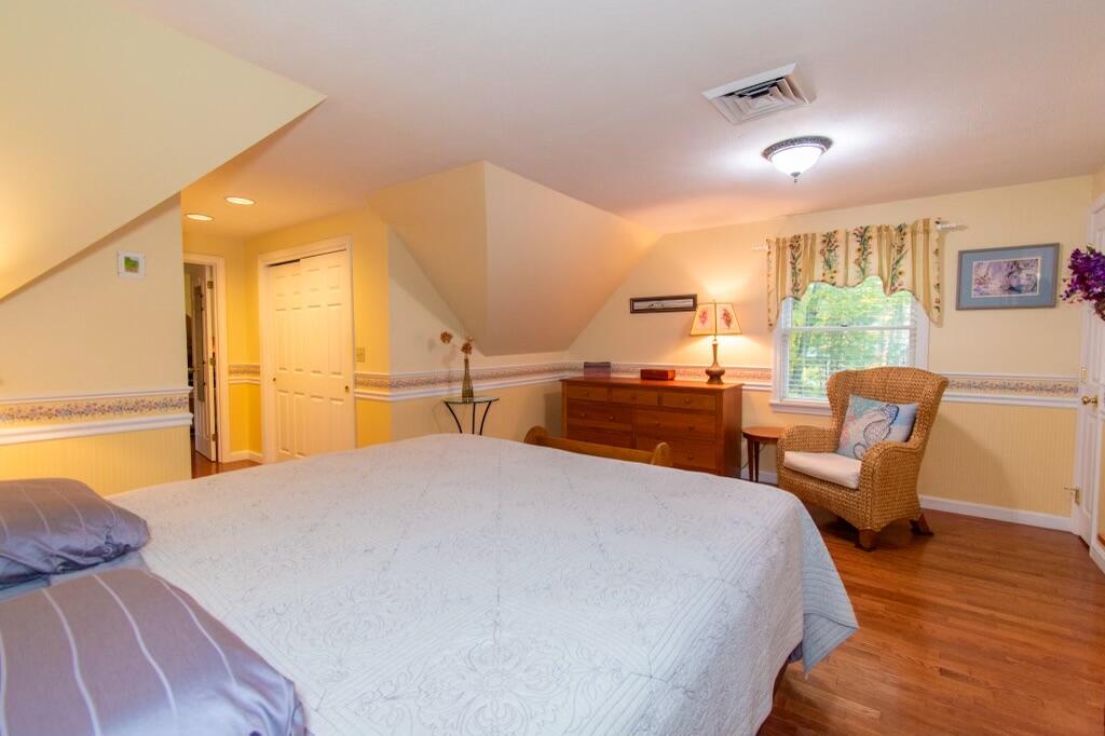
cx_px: 552
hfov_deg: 100.4
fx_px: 460
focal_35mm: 15
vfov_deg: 77.3
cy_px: 368
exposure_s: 1/60
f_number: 4.5
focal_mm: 10
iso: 640
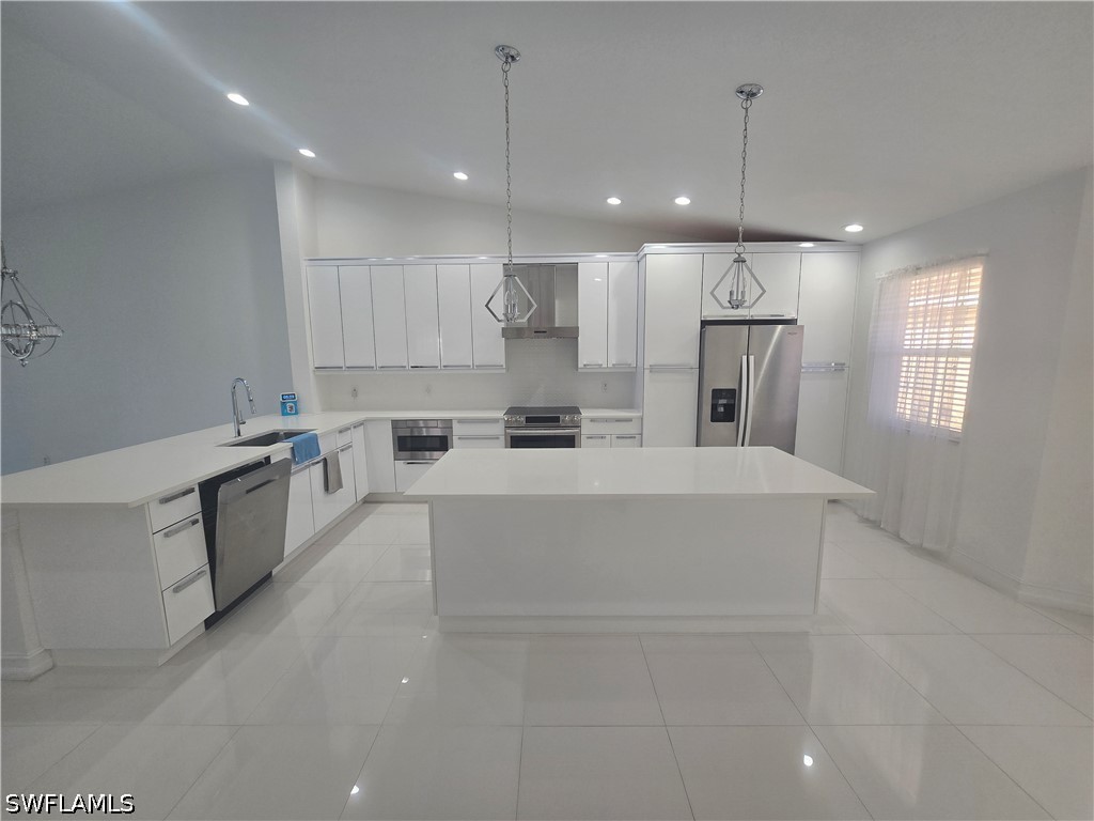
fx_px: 411
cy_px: 410
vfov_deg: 89.9
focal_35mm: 13
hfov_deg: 106.2
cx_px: 547
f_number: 2.2
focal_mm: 2.2
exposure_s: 1/60
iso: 80
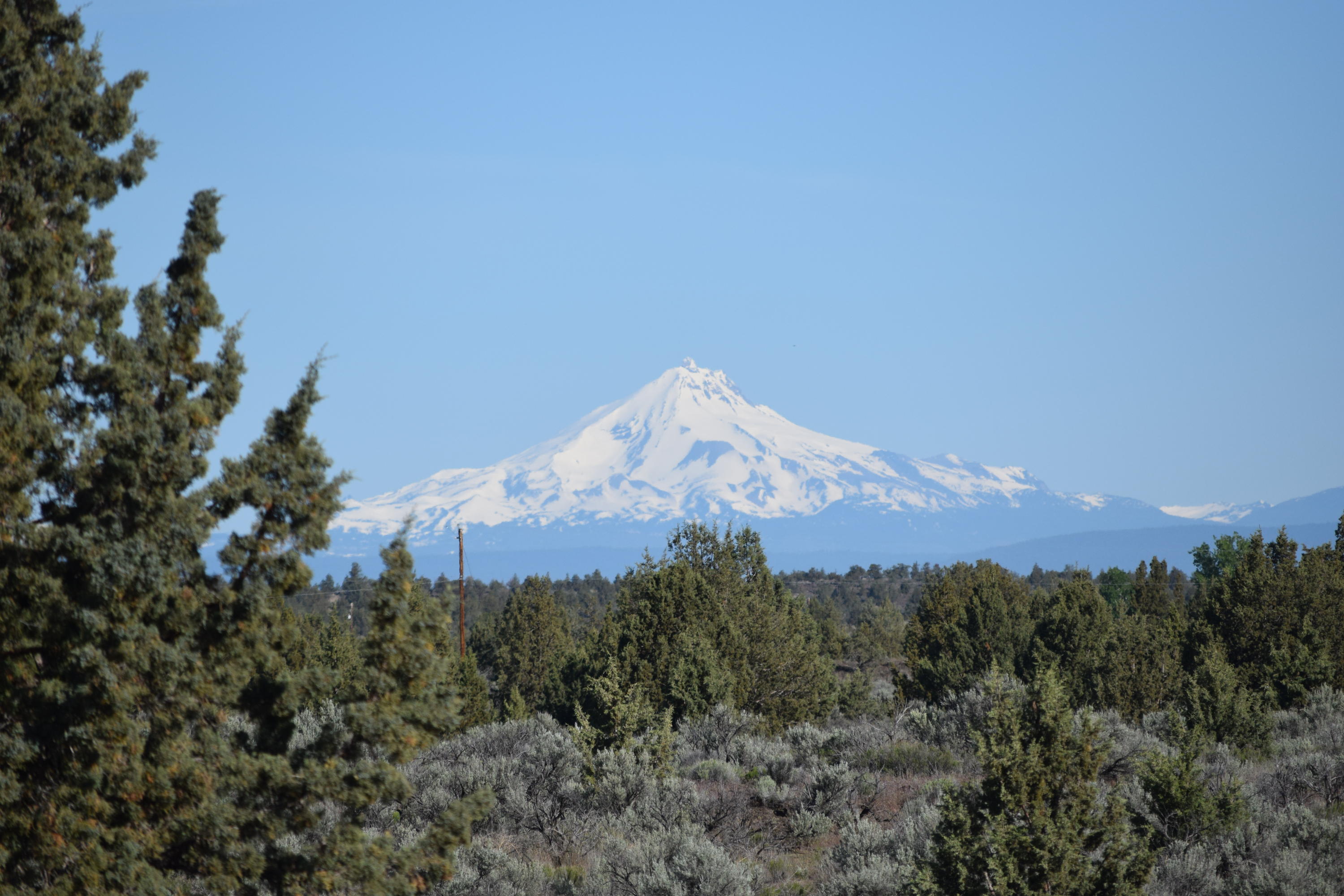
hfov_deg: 6.9
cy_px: 448
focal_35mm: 300
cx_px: 672
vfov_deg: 4.6
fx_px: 11199
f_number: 5.6
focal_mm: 200
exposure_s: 1/2000
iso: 280
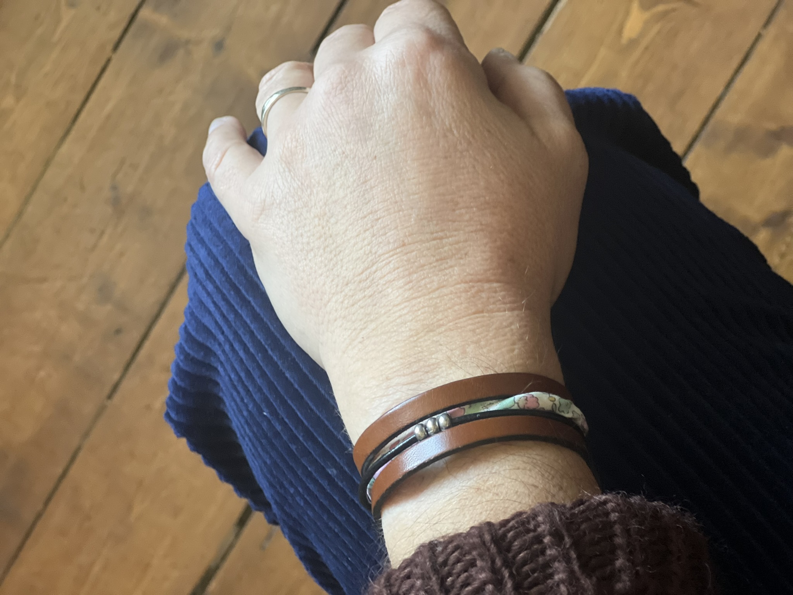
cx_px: 396
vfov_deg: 19.1
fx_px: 1764
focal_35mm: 77
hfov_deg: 25.3
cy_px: 298
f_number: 2.8
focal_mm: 9
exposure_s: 1/34
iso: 400
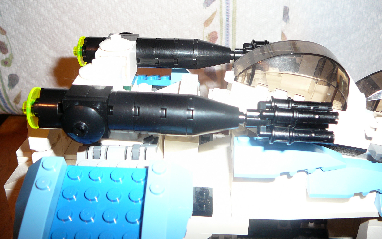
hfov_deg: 51.5
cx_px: 190
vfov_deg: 33.5
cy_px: 97
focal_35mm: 38
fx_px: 396
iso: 80
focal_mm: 5.2
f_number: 2.8
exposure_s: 1/30
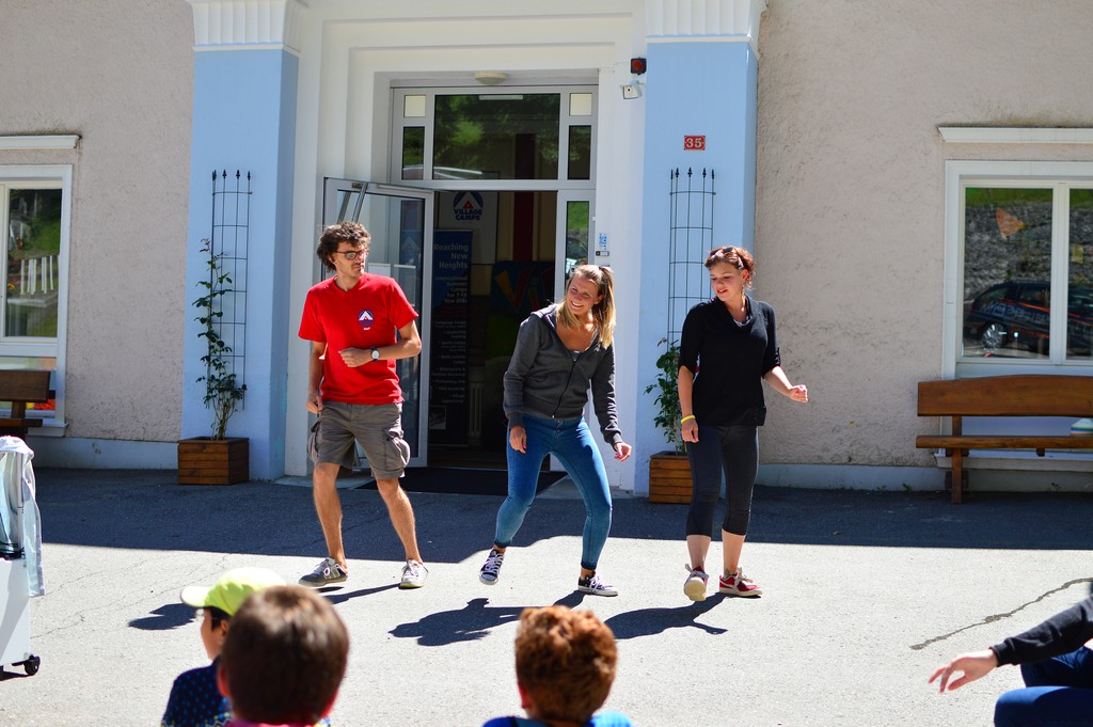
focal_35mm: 52
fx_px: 1593
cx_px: 546
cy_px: 364
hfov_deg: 37.9
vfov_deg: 25.7
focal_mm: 35
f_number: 2.5
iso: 100
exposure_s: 1/1000
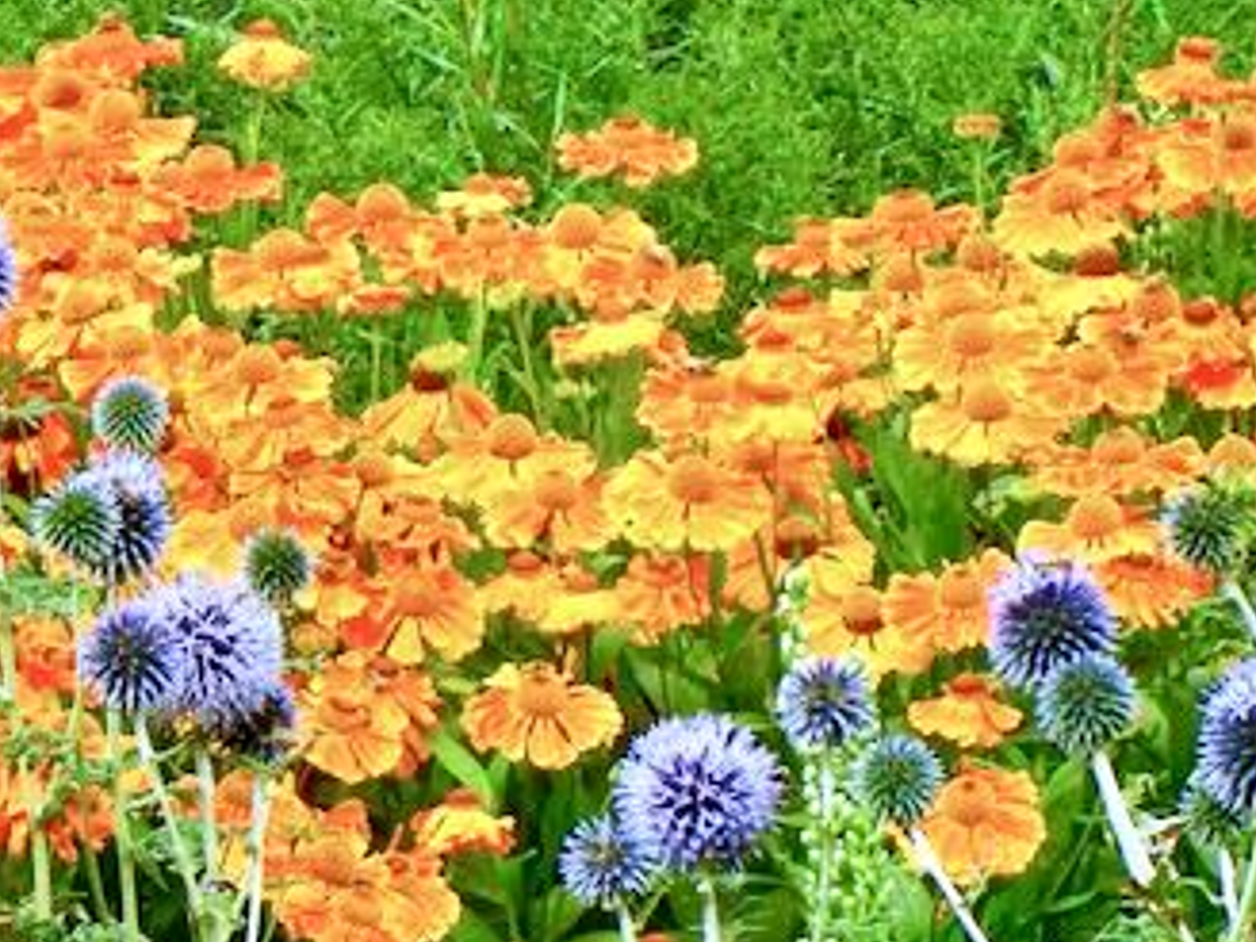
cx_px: -230
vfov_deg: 3.1
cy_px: 1260
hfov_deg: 4.2
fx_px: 17199
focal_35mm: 474
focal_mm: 27.4
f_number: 4.6
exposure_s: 1/160
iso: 160
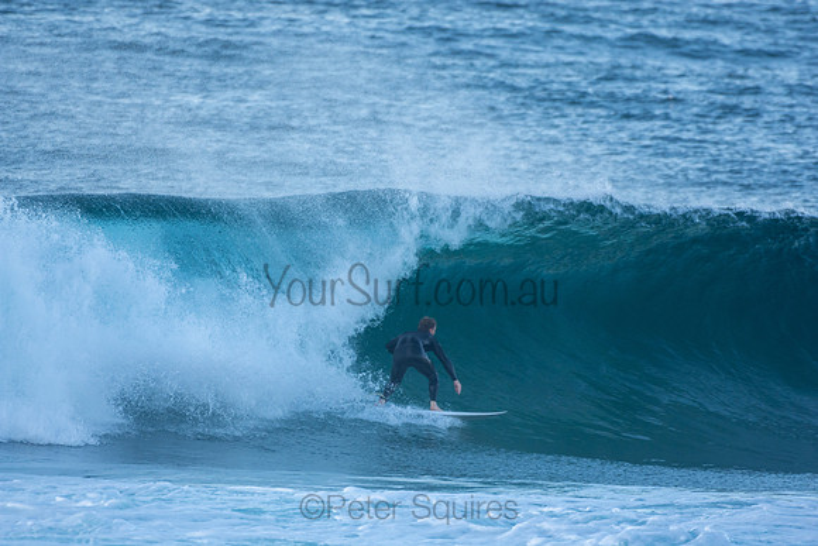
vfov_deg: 1.8
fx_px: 17045
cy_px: 273
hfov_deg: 2.7
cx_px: 409
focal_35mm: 750
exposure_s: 1/400
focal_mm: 500
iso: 280
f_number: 5.6
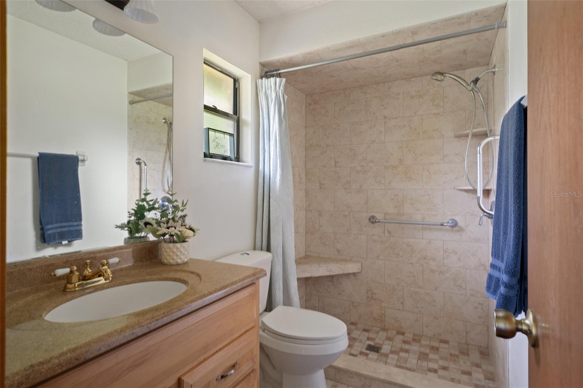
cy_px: 194
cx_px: 292
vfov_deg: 67.4
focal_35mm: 18
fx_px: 291
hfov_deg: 90.0
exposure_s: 3.2
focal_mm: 18
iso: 320
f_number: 8
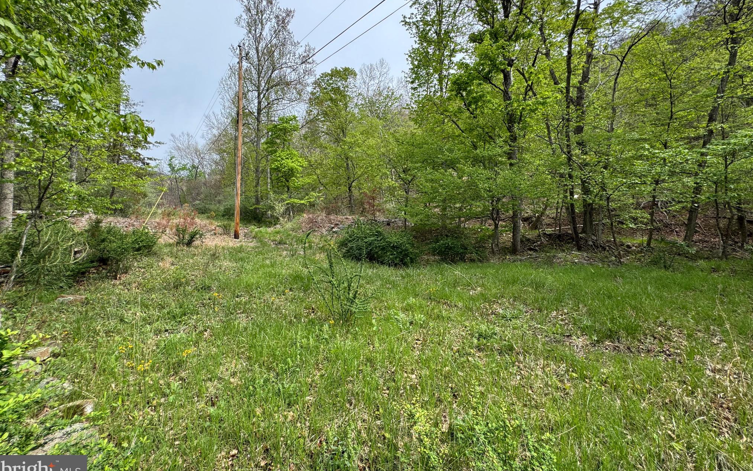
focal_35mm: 15
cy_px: 200
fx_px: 308
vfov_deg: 74.3
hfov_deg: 101.5
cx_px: 375
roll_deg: +0.5
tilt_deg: +2.4
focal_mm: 2.22
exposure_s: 1/610
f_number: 2.2
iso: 40
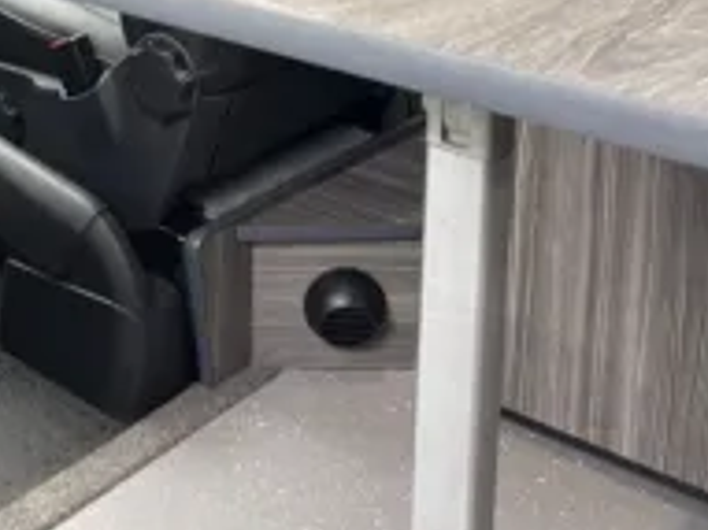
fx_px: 1390
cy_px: -154
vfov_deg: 19.9
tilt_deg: -9.5
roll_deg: -0.9
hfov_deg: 28.1
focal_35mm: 68
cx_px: 167
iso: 400
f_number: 1.6
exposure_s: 1/50
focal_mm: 5.96
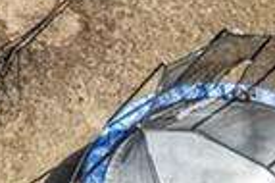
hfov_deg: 9.4
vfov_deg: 8.4
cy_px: 307
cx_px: -610
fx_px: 1206
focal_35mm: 158
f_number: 2.8
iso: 120
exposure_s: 1/120
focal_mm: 8.38
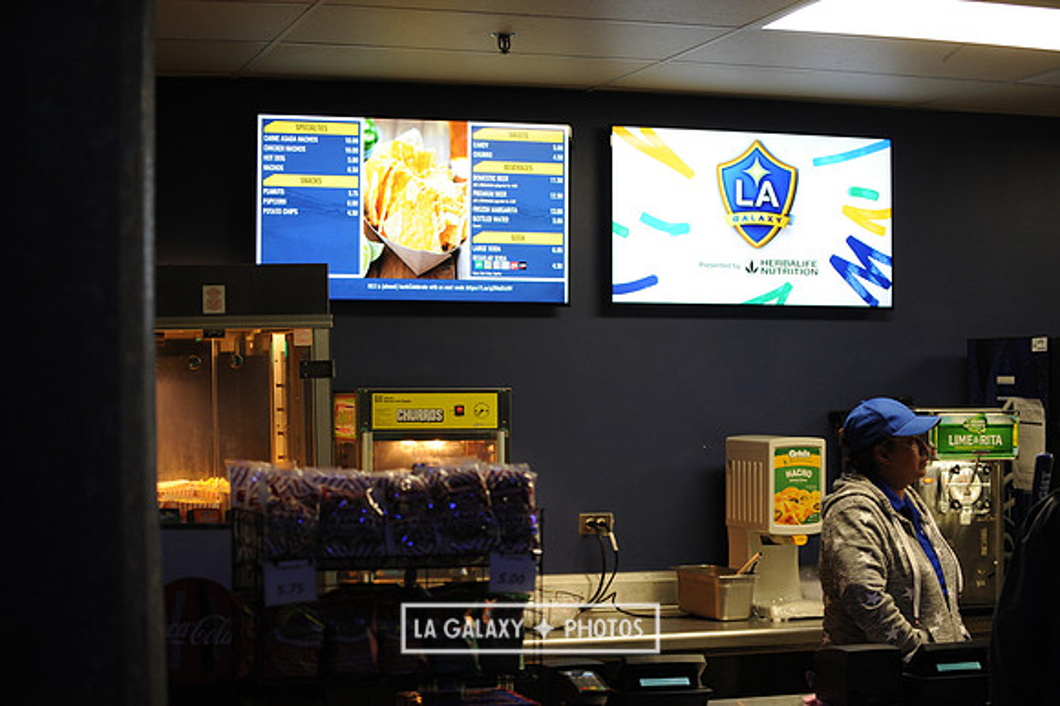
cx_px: 530
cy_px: 353
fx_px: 2060
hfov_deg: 28.9
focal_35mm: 70
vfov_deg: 19.4
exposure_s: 1/200
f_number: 2.8
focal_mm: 70
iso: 1250
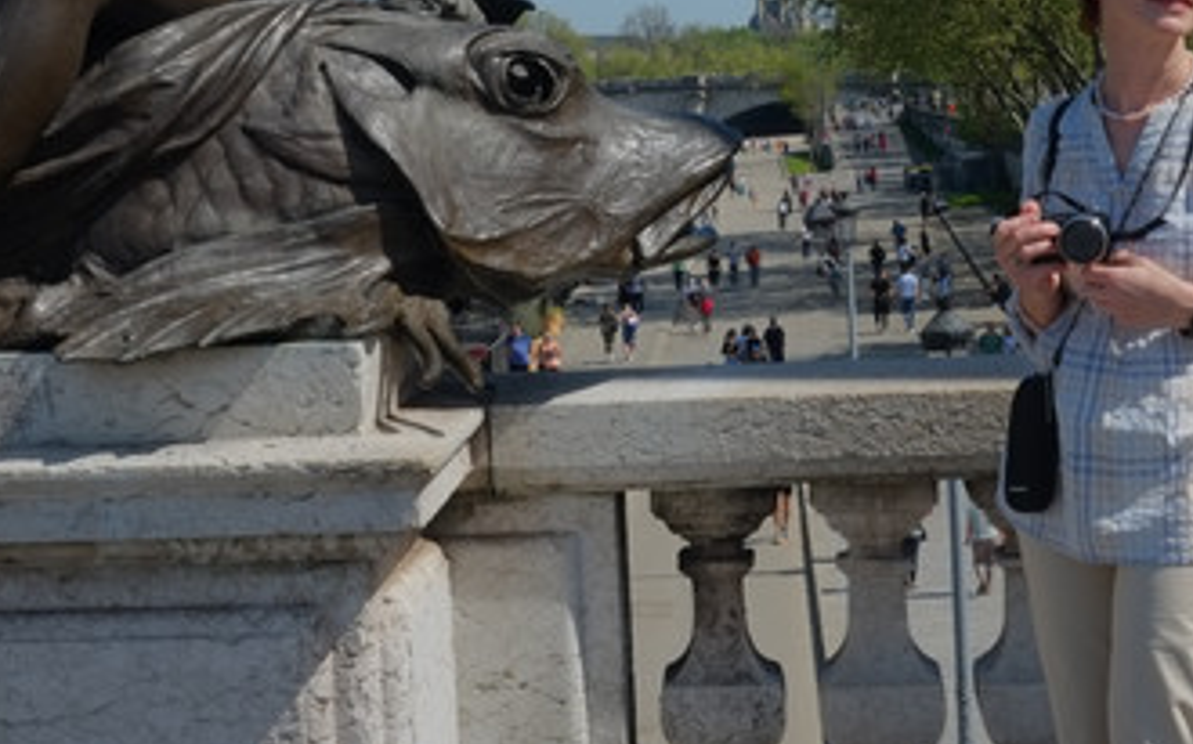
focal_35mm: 81
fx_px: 2633
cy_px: 96
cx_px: 817
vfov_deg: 15.9
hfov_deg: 25.4
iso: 200
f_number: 11
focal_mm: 27
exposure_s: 1/350
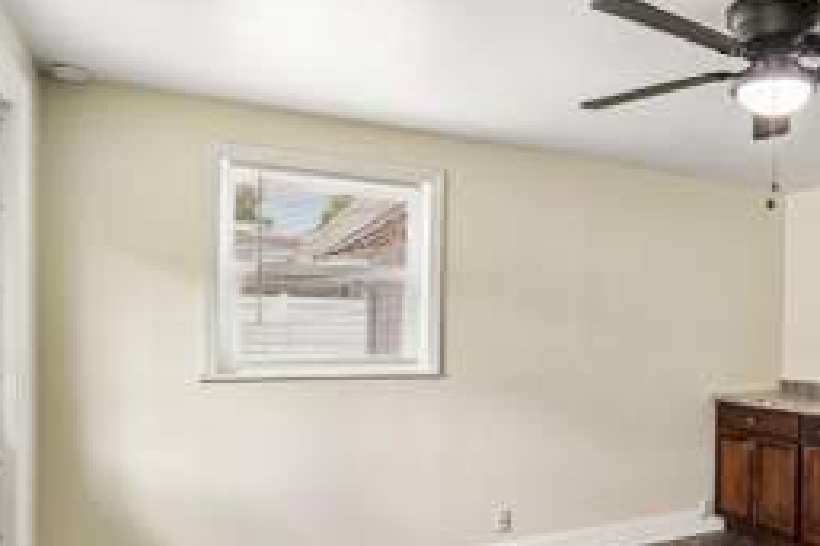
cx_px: 645
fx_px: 637
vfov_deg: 45.9
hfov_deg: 60.7
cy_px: 346
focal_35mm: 28
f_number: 8
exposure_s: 1/30
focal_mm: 10
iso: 800
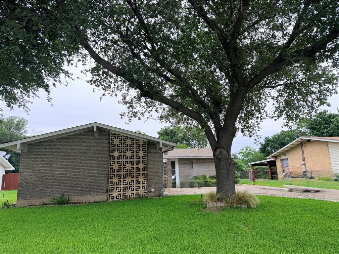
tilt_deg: +11.1
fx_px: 235
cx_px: 170
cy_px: 127
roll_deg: +2.4
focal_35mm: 24
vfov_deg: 56.8
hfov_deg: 71.6
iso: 100
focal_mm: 6.76
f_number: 1.78
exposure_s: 1/683
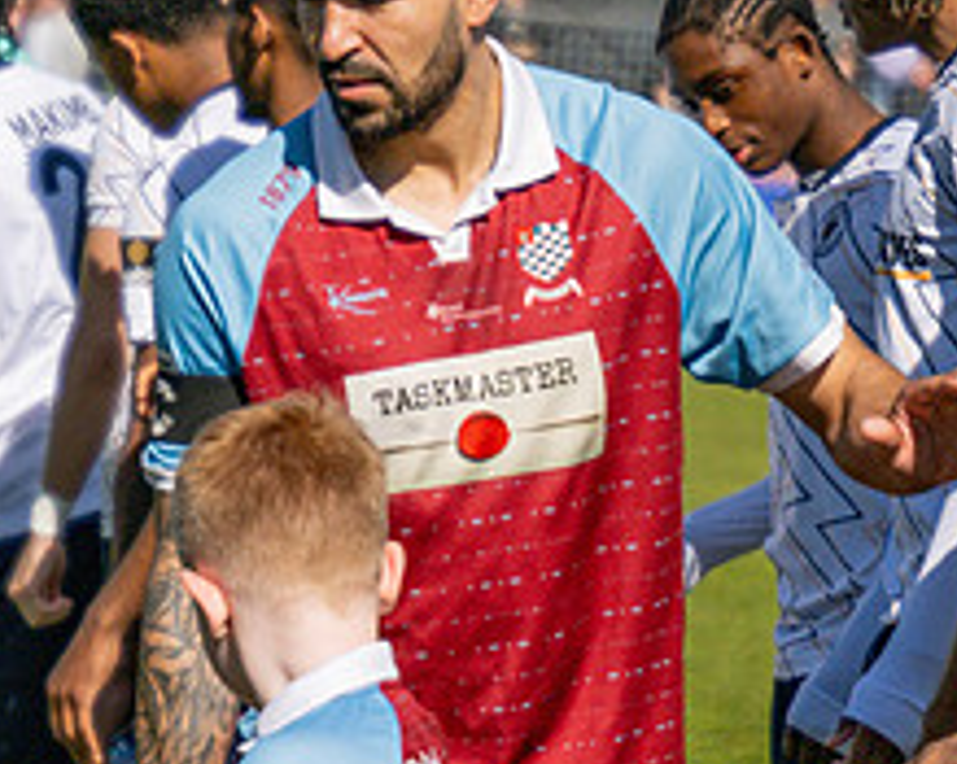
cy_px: 609
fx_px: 9031
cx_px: -110
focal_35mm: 319
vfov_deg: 4.8
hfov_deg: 6.0
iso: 400
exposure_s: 1/10000
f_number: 4
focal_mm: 98
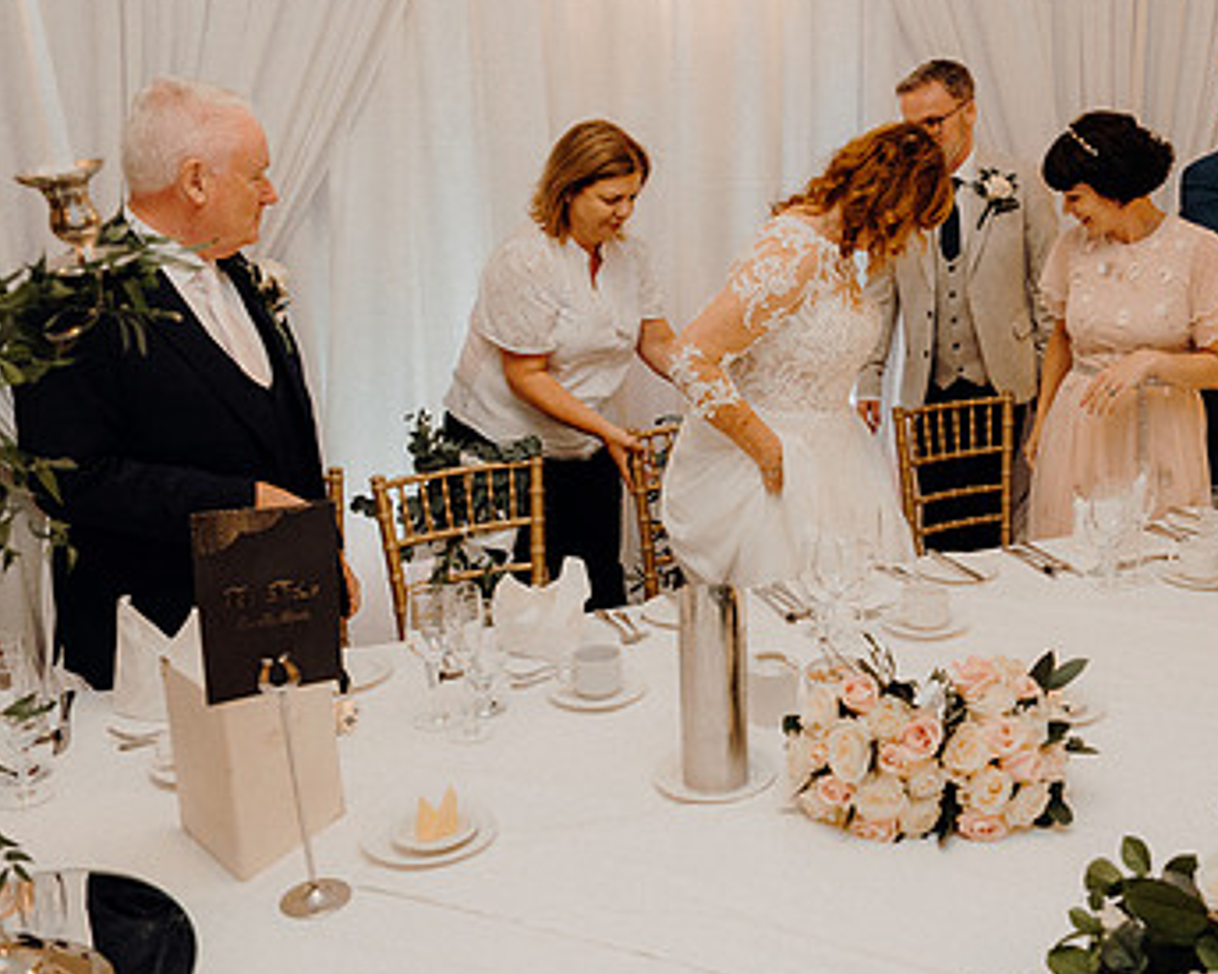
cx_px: 790
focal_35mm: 38
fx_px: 1369
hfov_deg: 47.3
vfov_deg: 39.1
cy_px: 434
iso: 2500
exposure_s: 1/200
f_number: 3.5
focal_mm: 24
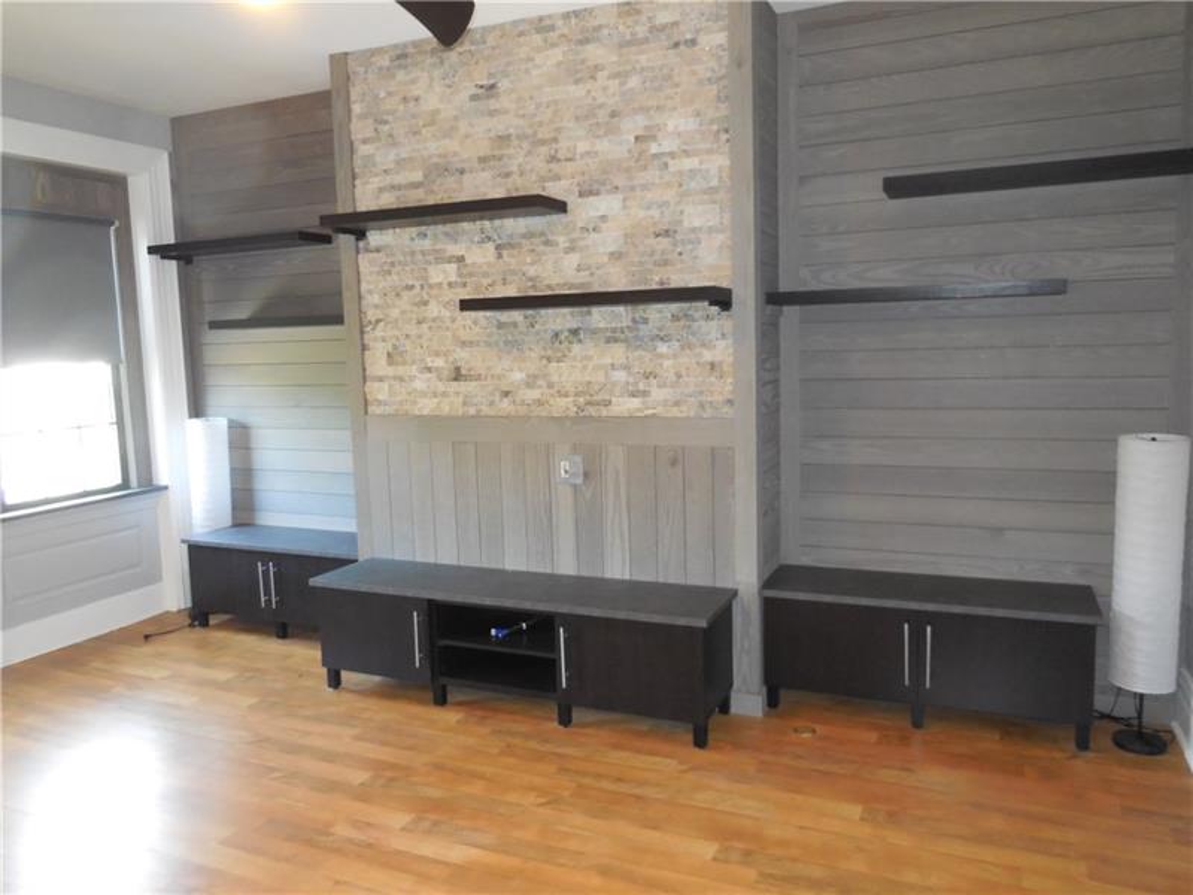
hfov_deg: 69.4
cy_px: 448
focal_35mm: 25
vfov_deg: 54.9
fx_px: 862
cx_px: 596
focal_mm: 4.5
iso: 450
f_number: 3.1
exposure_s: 1/25
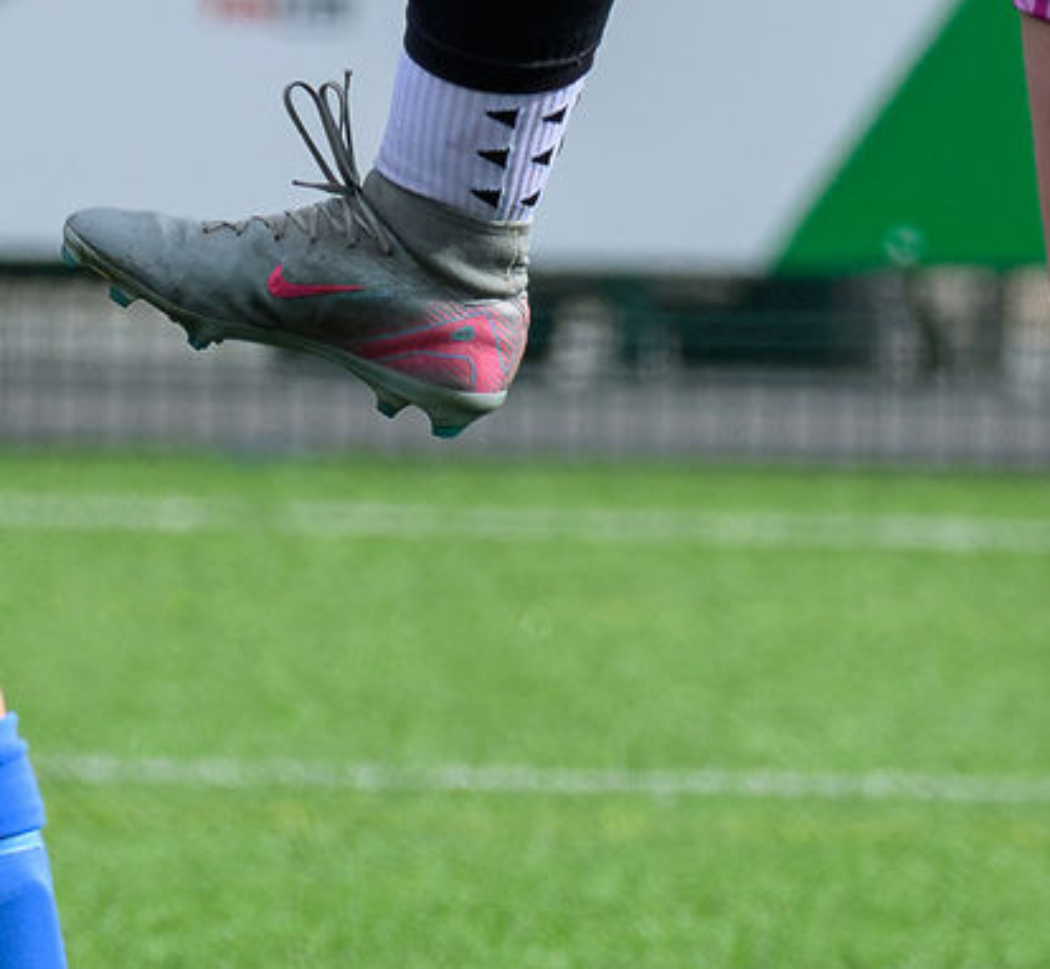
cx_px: 1203
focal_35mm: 1948
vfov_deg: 0.9
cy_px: 368
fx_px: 64319
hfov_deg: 0.9
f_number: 5
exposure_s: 1/2000
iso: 720
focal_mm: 250
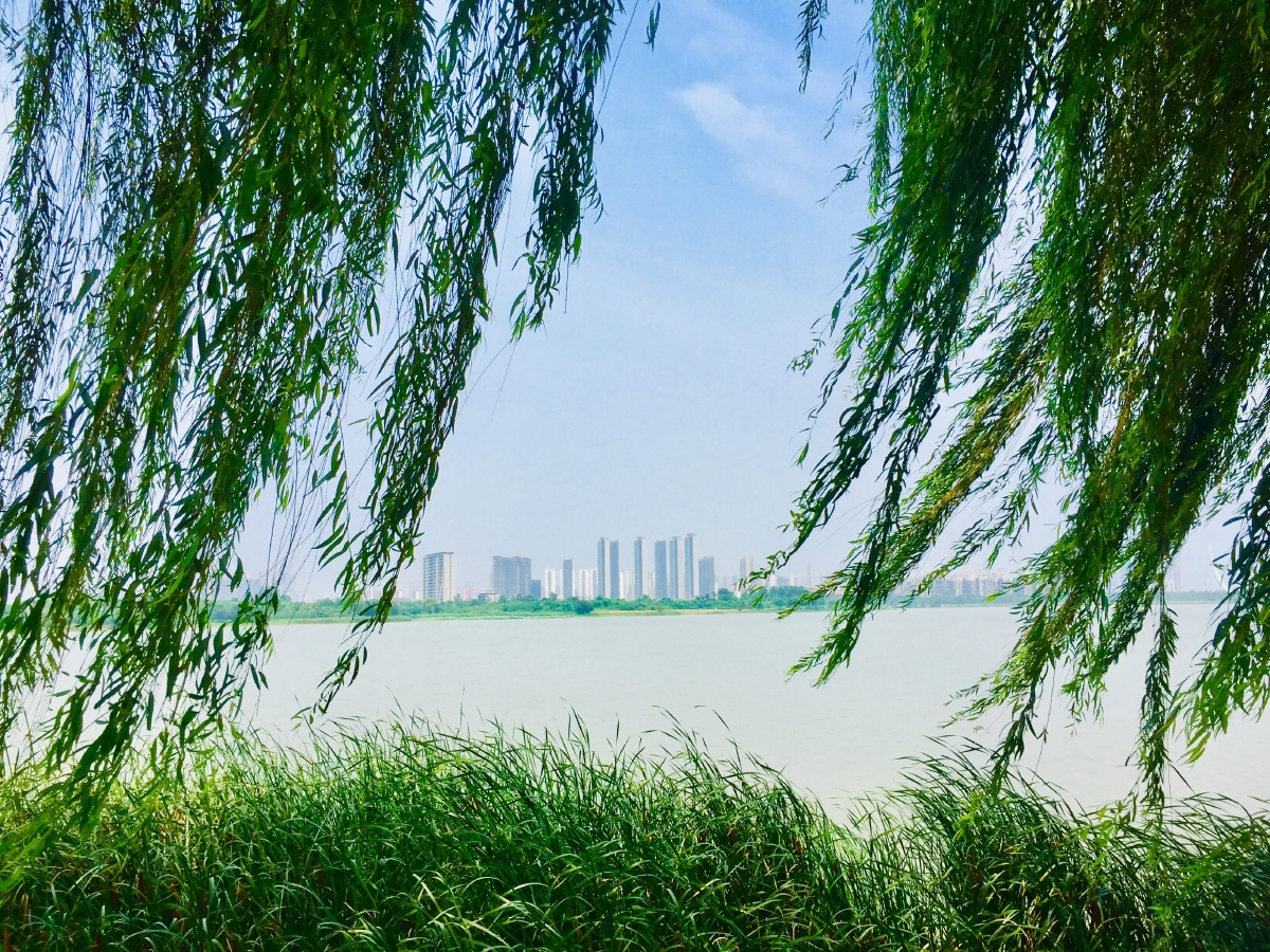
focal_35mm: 29
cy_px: 476
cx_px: 635
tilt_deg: +5.2
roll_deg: -0.4
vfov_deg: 48.2
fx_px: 1064
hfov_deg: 61.7
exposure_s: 1/2198
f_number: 2.2
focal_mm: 4.15
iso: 32
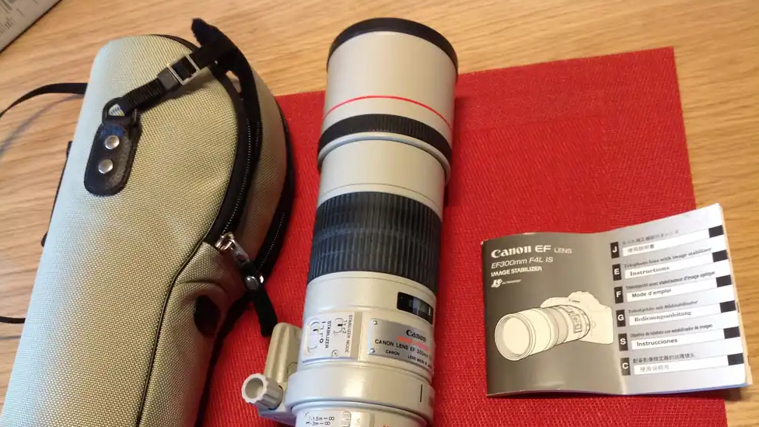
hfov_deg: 51.6
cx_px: 379
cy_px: 278
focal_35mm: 39
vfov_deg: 30.2
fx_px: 785
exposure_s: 1/15
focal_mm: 4.28
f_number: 2.4
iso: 125
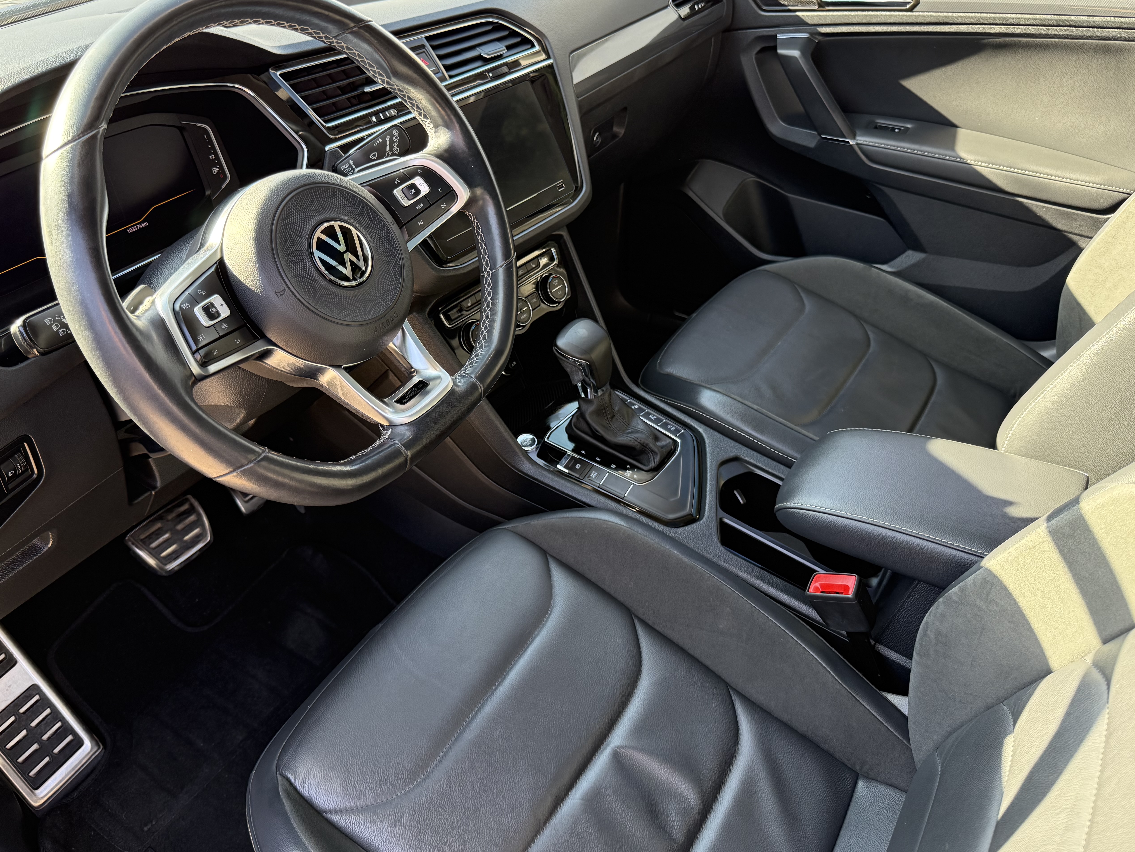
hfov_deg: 65.2
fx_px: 885
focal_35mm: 27
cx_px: 521
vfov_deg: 51.3
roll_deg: +2.6
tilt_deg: -36.7
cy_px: 400
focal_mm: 6.76
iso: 200
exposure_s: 1/156
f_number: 1.78
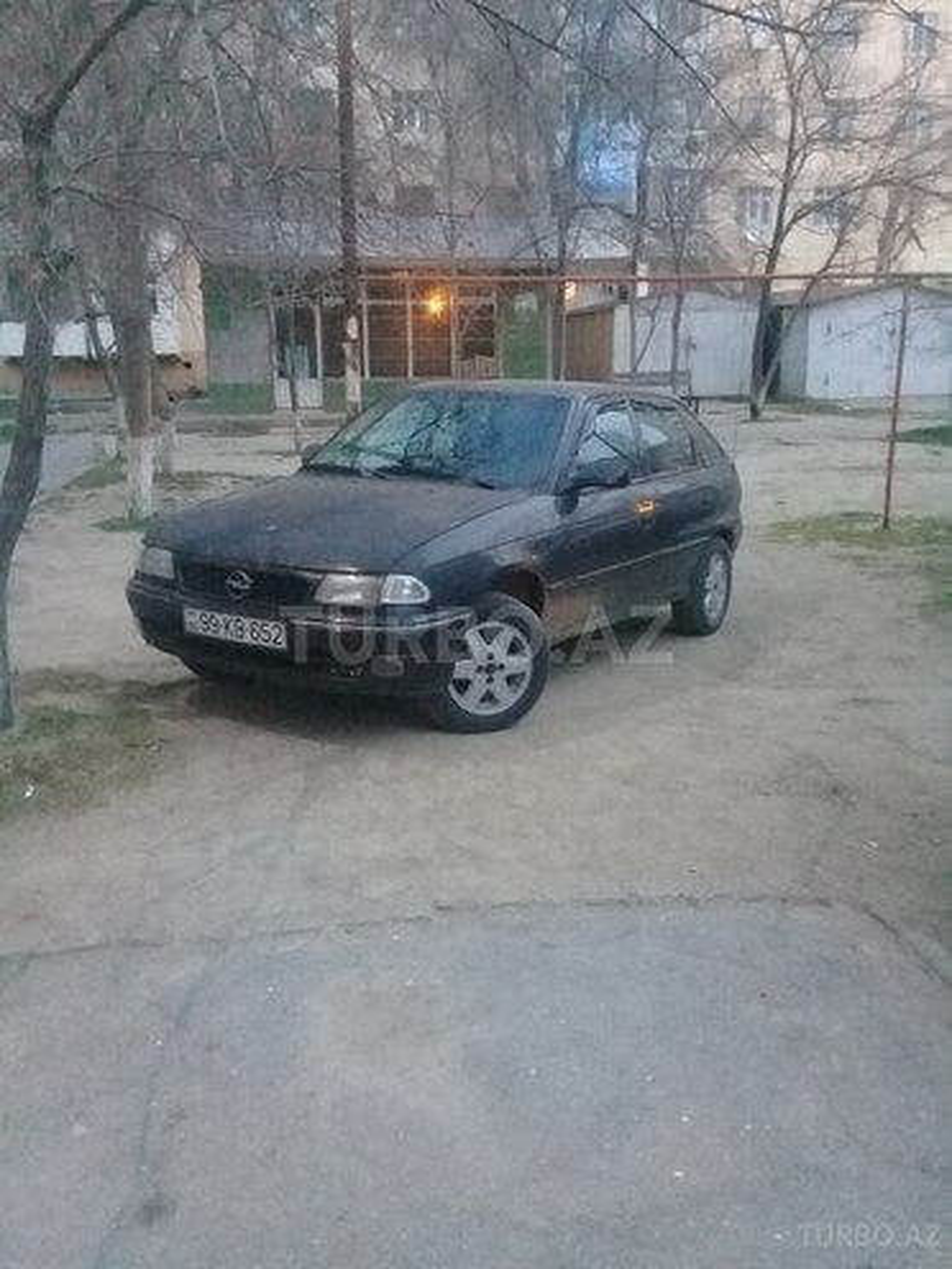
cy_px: 634
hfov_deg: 45.4
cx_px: 476
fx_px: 1137
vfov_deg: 58.4
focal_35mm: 31
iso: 1250
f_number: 2.2
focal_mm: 3.3
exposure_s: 1/17
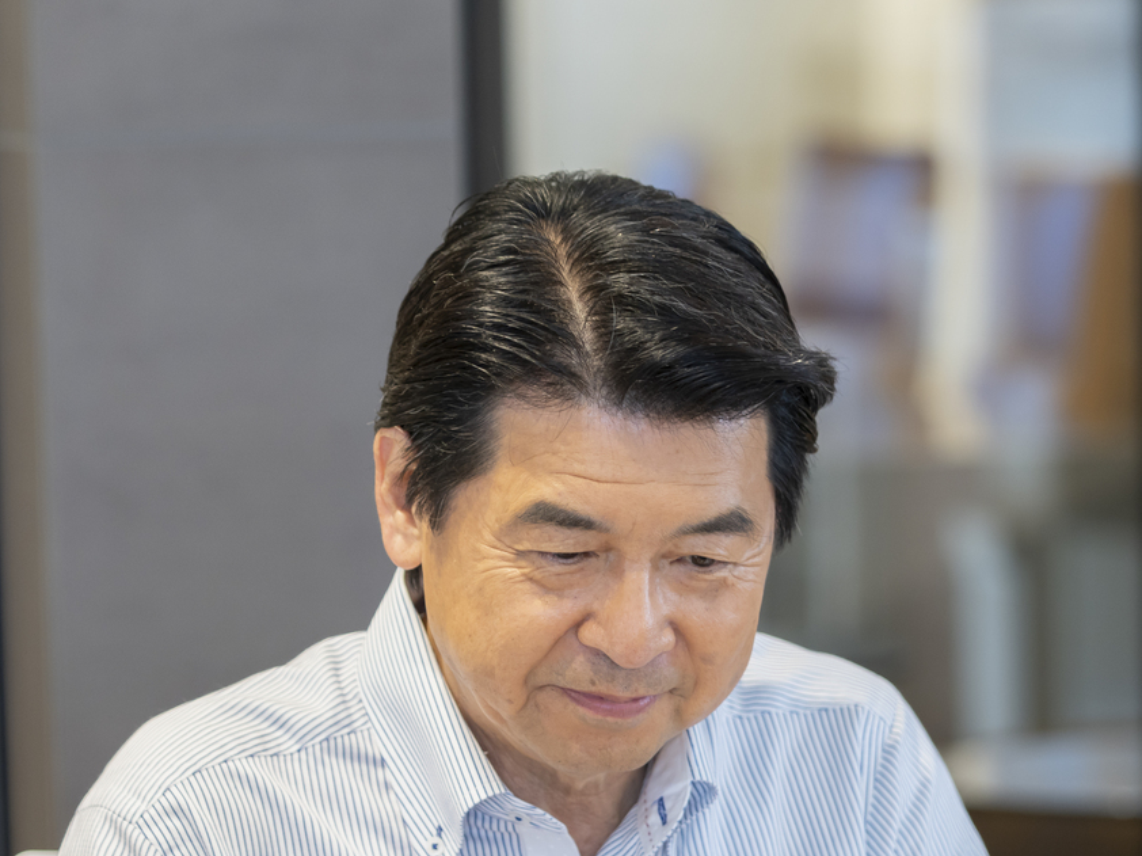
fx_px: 7157
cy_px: 798
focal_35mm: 217
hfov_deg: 9.1
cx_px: 779
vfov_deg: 6.8
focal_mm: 95
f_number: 2.8
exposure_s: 1/125
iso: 400
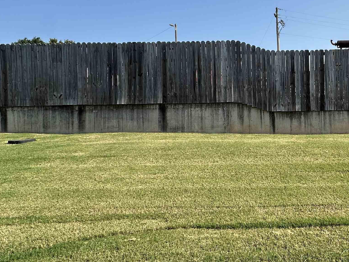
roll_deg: +1.2
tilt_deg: -0.5
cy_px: 110
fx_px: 282
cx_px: 307
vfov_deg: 49.5
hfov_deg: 55.9
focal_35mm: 28
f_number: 2.2
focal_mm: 2.22
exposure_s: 1/1473
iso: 40
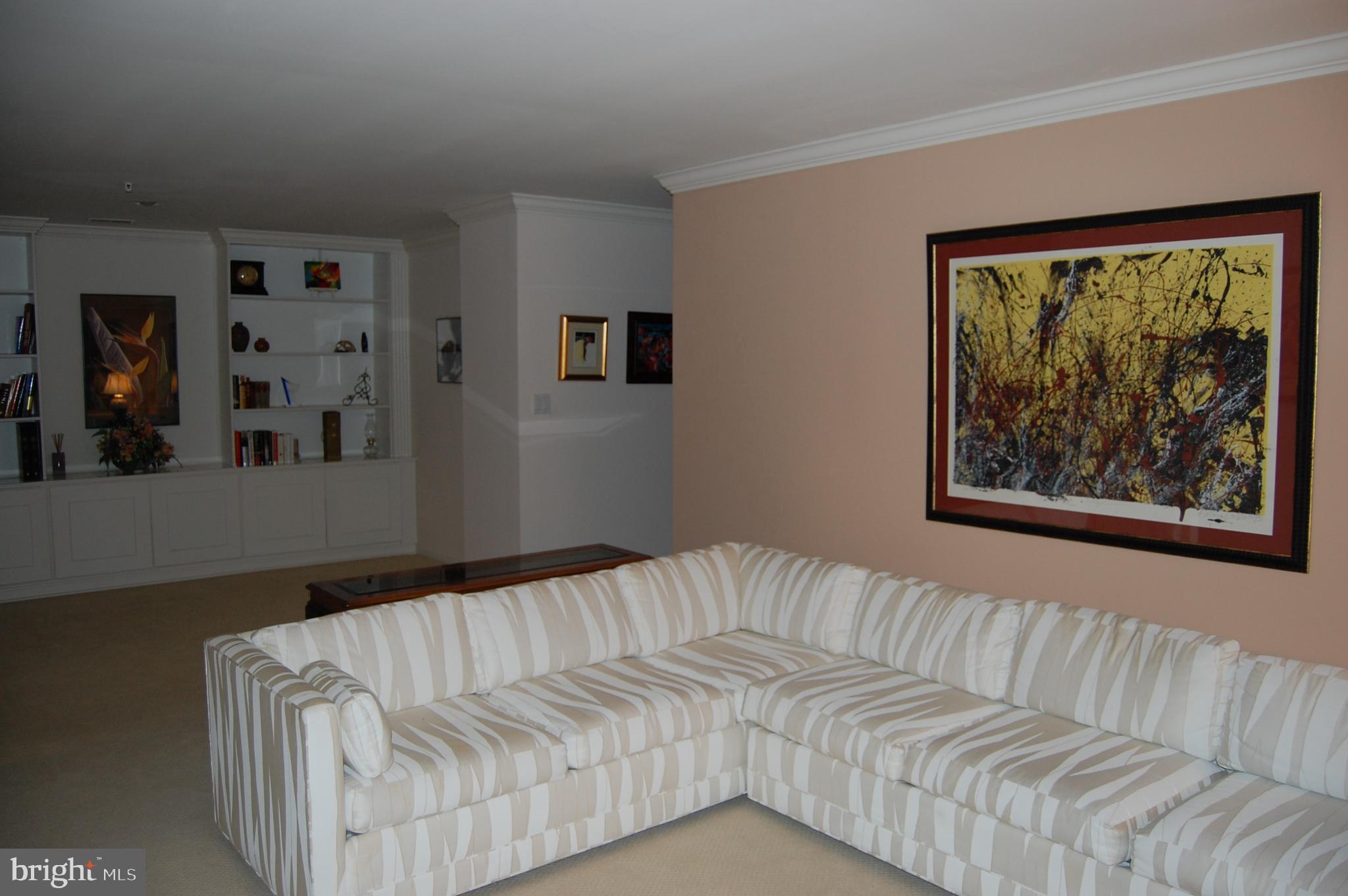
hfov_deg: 67.4
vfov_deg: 47.8
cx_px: 674
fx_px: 1010
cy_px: 448
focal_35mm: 27
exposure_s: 1/60
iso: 400
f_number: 3.5
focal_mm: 18
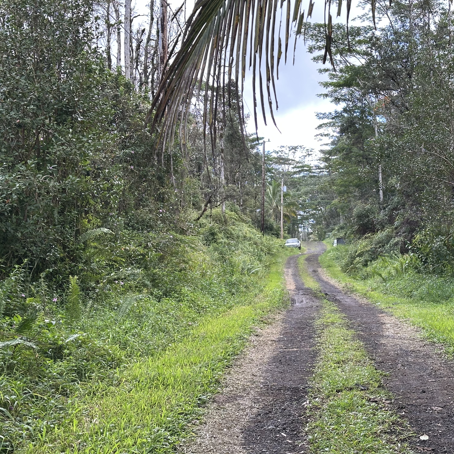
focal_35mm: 57
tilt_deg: +2.2
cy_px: 226
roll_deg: -0.3
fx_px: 846
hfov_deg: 29.9
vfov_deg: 30.0
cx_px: 294
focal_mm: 6.86
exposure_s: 1/399
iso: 64
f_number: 1.78
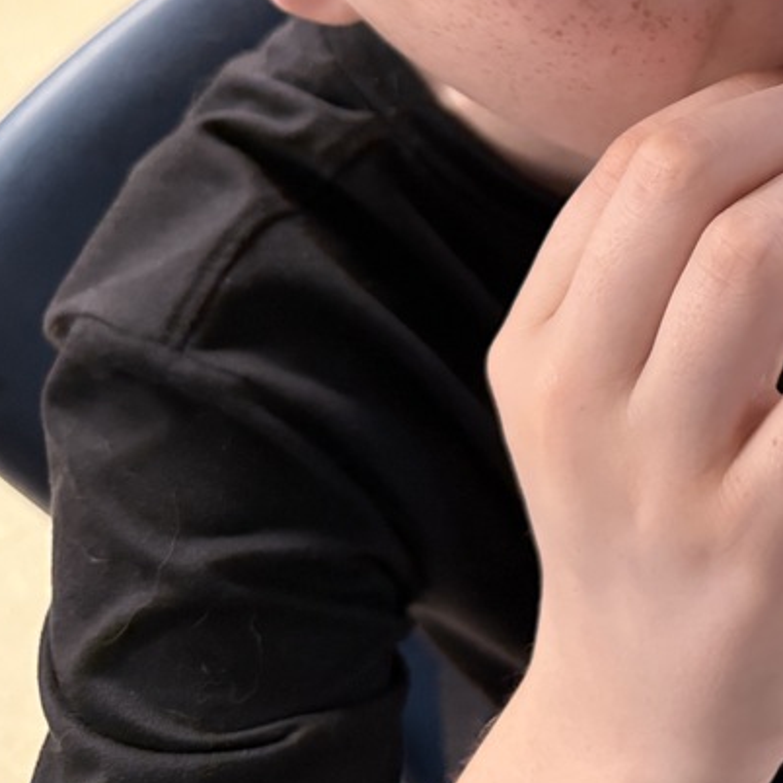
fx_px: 1382
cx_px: 970
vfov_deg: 30.4
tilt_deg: -40.3
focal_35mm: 54
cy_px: 93
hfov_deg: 27.4
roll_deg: +13.0
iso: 500
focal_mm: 6.76
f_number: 1.78
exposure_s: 1/60
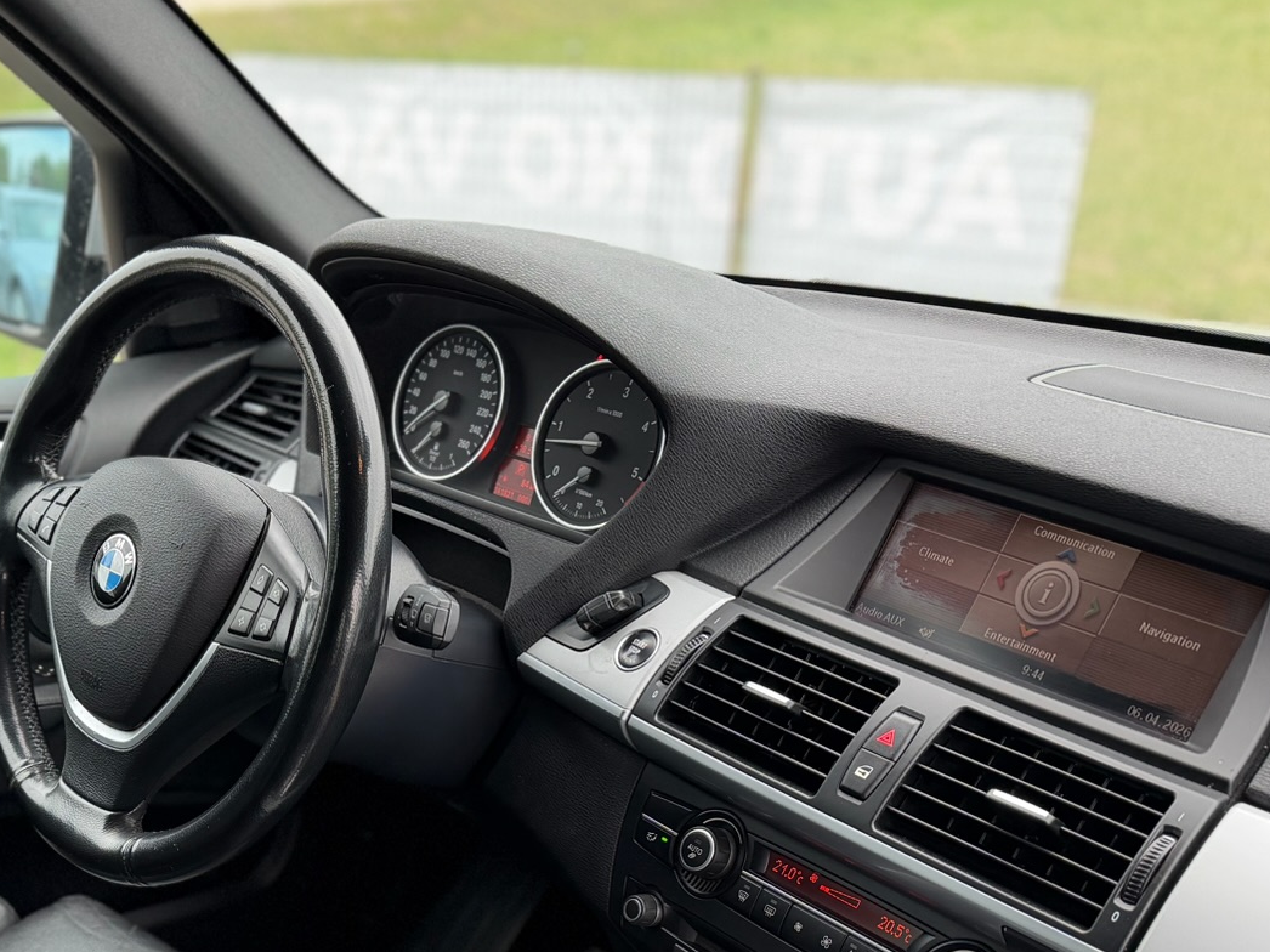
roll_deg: +1.7
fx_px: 1724
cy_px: 862
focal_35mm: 47
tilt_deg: -28.6
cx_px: 249
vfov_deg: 29.6
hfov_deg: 38.9
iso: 125
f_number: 1.78
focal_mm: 6.76
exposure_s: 1/204
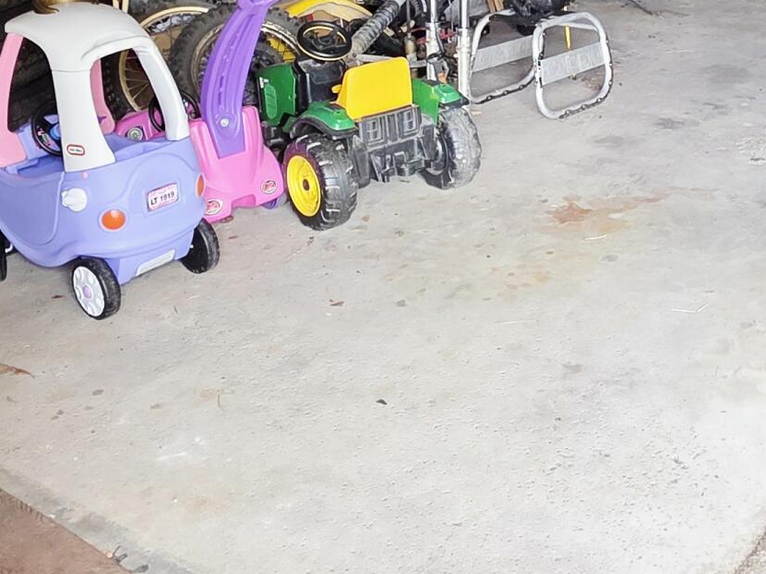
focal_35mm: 47
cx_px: 558
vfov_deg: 29.3
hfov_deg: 39.5
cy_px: 30
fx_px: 1040
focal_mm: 2.2
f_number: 1.9
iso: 160
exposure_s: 1/120
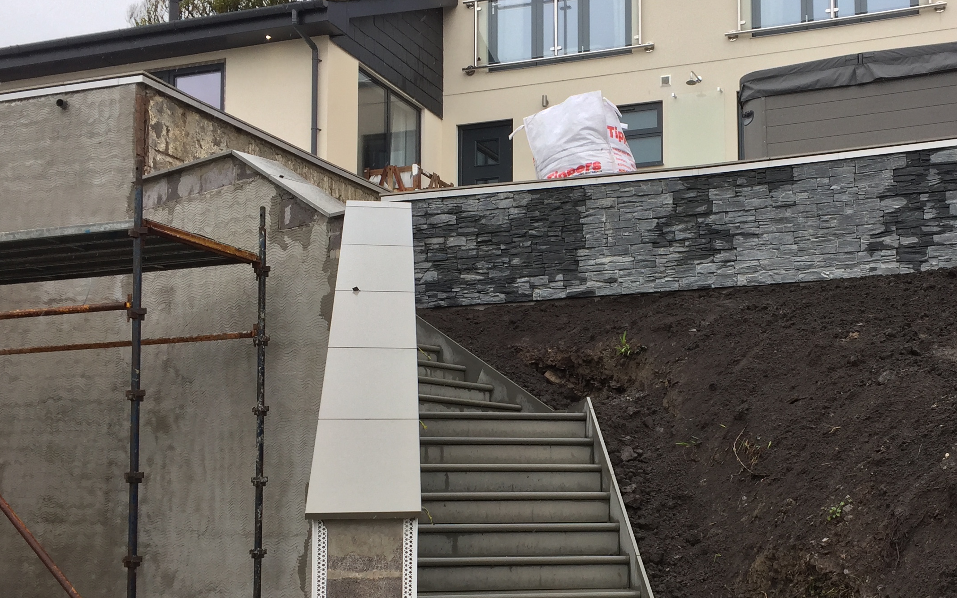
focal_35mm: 47
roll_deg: +0.6
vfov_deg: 27.3
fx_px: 1226
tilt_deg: +6.2
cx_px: 637
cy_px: 397
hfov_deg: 42.1
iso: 32
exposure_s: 1/842
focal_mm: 4.15
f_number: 2.2
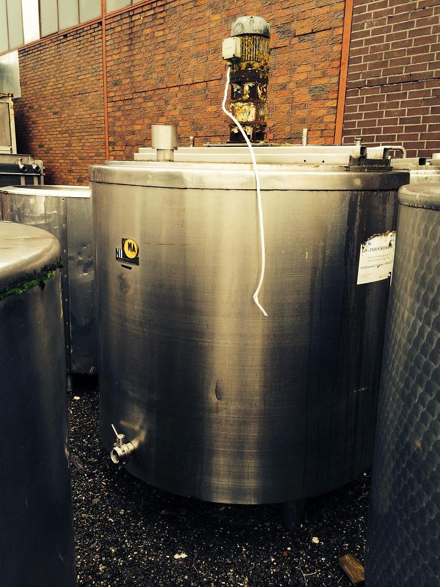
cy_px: 294
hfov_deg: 46.8
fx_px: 508
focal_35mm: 30
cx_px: 220
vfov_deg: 60.0
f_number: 2.2
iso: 32
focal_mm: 4.12
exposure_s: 1/172
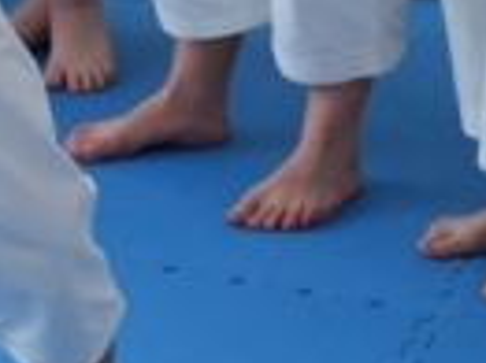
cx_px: -846
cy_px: -294
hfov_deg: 7.0
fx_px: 3633
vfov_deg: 5.6
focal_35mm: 259
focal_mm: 44
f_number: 4
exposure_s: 1/640
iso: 3200
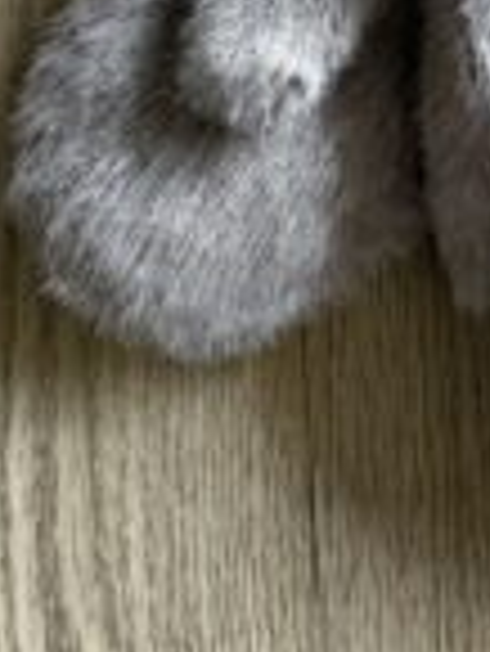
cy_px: -54
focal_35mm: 66
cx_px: 445
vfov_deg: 27.1
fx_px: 1244
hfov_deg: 21.8
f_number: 1.78
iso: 500
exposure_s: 1/60
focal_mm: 6.76
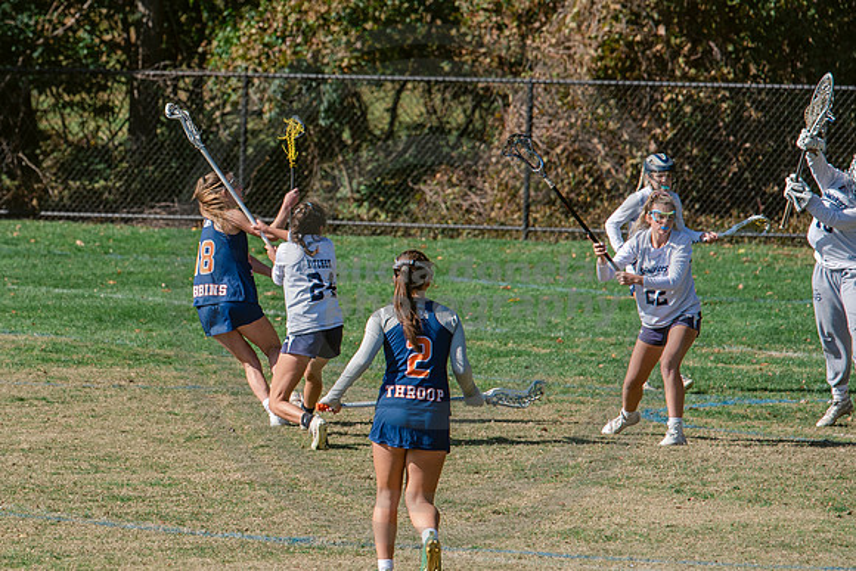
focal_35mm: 323
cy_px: 255
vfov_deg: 4.3
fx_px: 7692
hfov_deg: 6.4
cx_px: 164
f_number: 5
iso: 250
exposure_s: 1/1600
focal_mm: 200
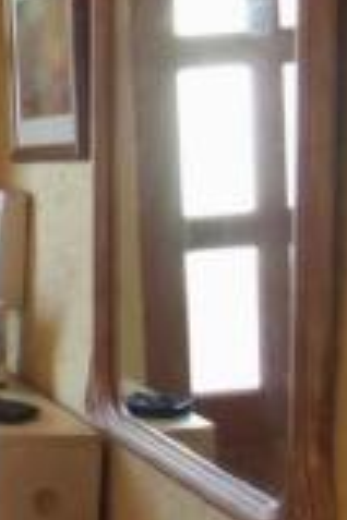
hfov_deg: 11.6
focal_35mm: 107
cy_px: 303
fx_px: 1547
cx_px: -332
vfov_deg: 19.1
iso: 400
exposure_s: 1/40
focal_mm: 5.1
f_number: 3.9
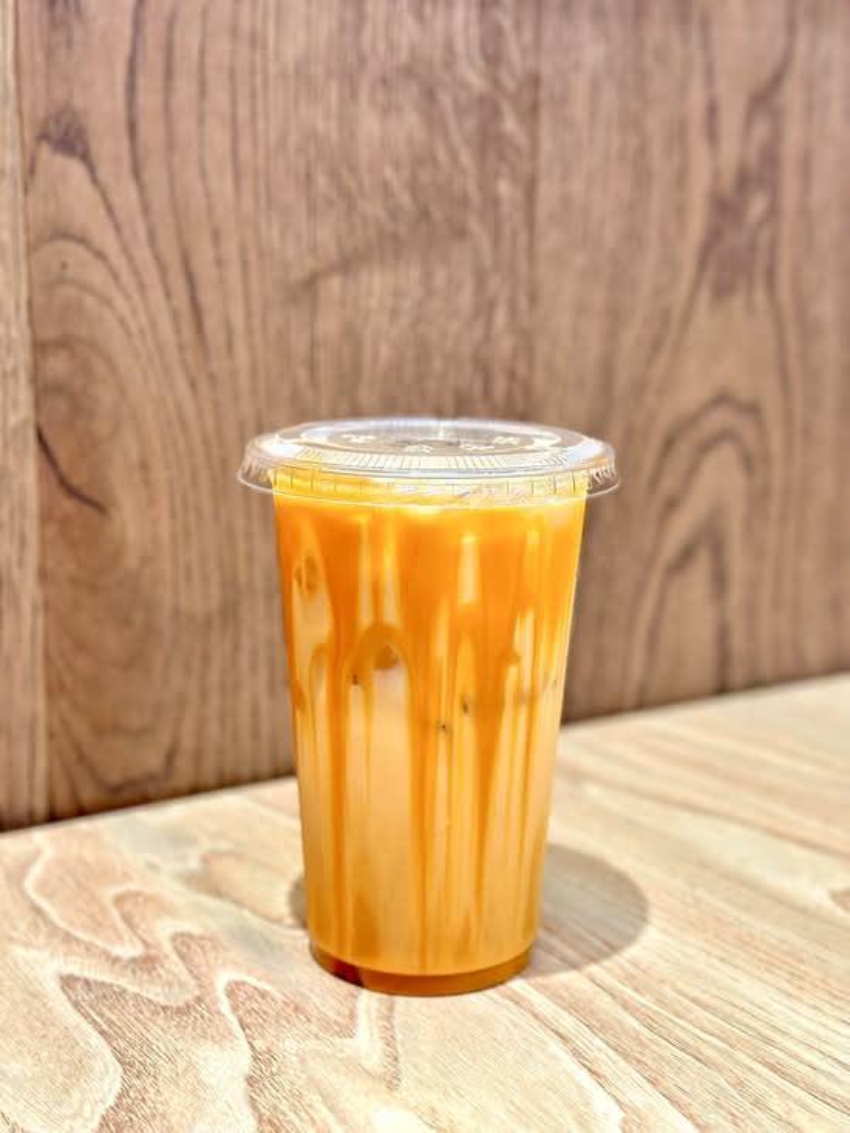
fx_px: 1571
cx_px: 425
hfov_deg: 30.3
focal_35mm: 48
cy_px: 566
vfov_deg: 39.7
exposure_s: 1/100
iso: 100
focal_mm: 6.86
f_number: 1.78
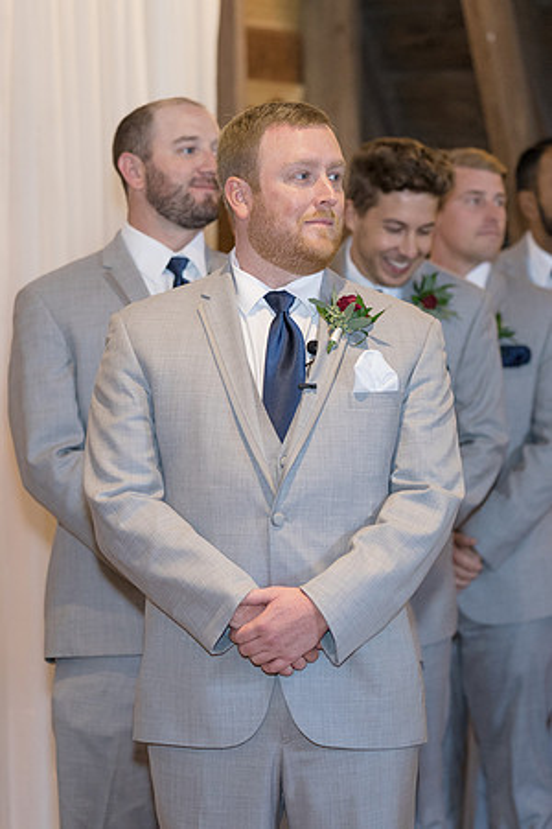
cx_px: 288
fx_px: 3346
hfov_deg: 9.4
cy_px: 414
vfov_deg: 14.1
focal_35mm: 145
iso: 2000
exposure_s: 1/250
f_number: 2.8
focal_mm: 97
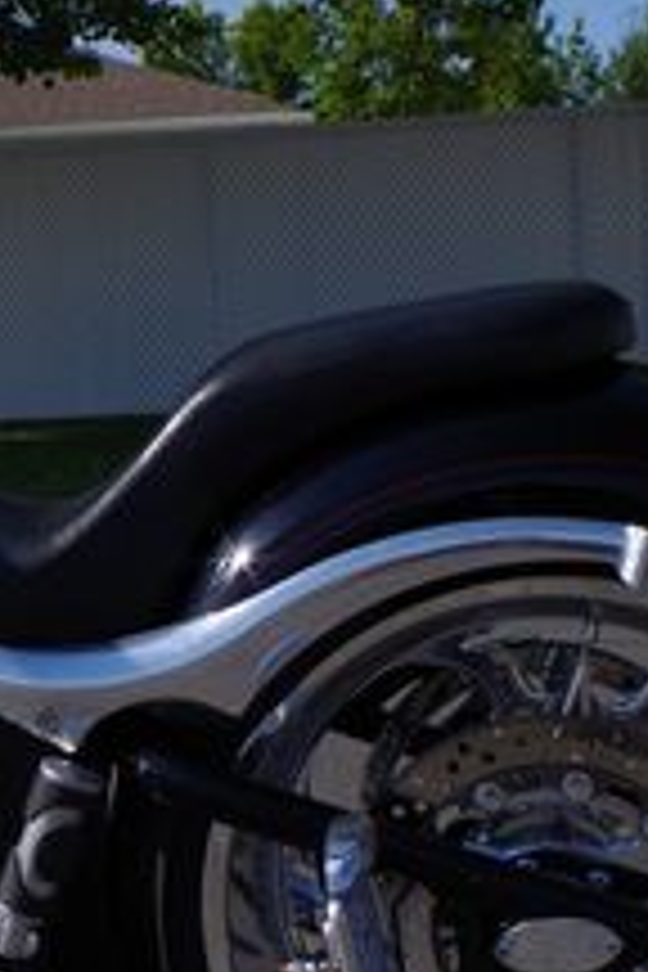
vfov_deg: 25.4
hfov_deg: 15.5
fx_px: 2160
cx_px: -369
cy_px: 475
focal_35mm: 80
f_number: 11
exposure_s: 1/160
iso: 100
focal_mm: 18
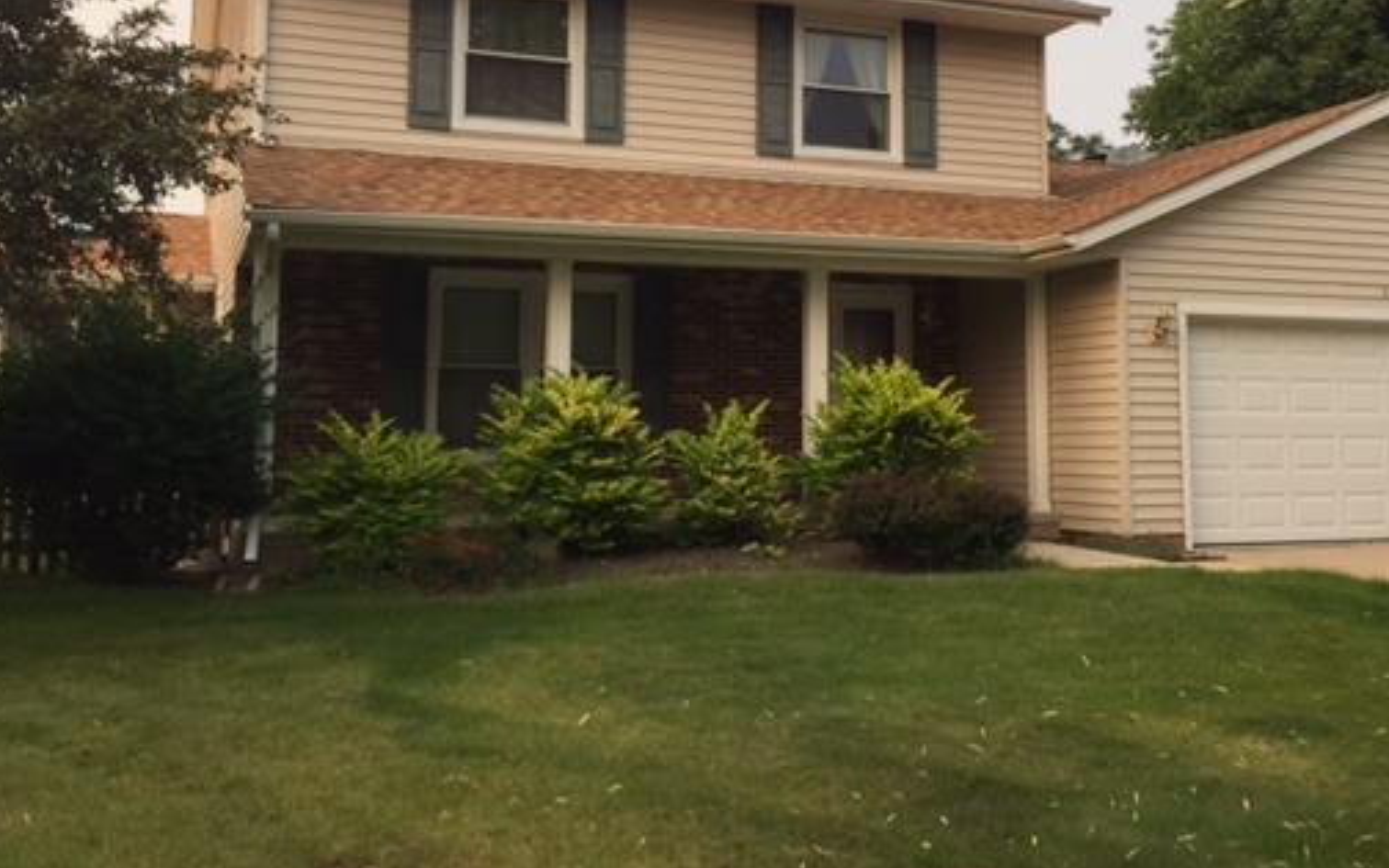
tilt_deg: +6.3
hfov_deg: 50.1
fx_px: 1476
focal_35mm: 39
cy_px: 281
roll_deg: -0.3
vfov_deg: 32.5
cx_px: 821
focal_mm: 4.15
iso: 32
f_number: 2.2
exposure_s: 1/244
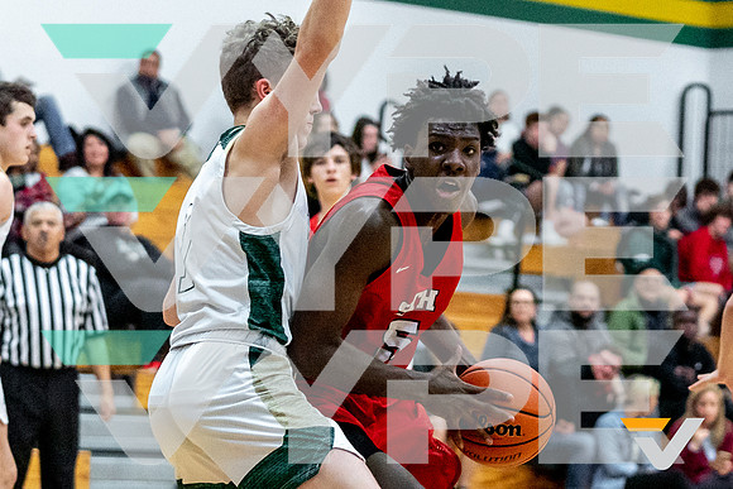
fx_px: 3720
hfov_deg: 11.3
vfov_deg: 7.5
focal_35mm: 183
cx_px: 426
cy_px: 350
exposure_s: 1/800
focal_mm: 70
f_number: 2.8
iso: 1250
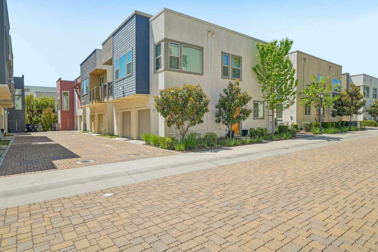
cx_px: 189
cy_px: 126
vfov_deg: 58.3
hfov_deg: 79.9
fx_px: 226
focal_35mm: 22
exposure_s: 1/500
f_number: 9
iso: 400
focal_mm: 21.5
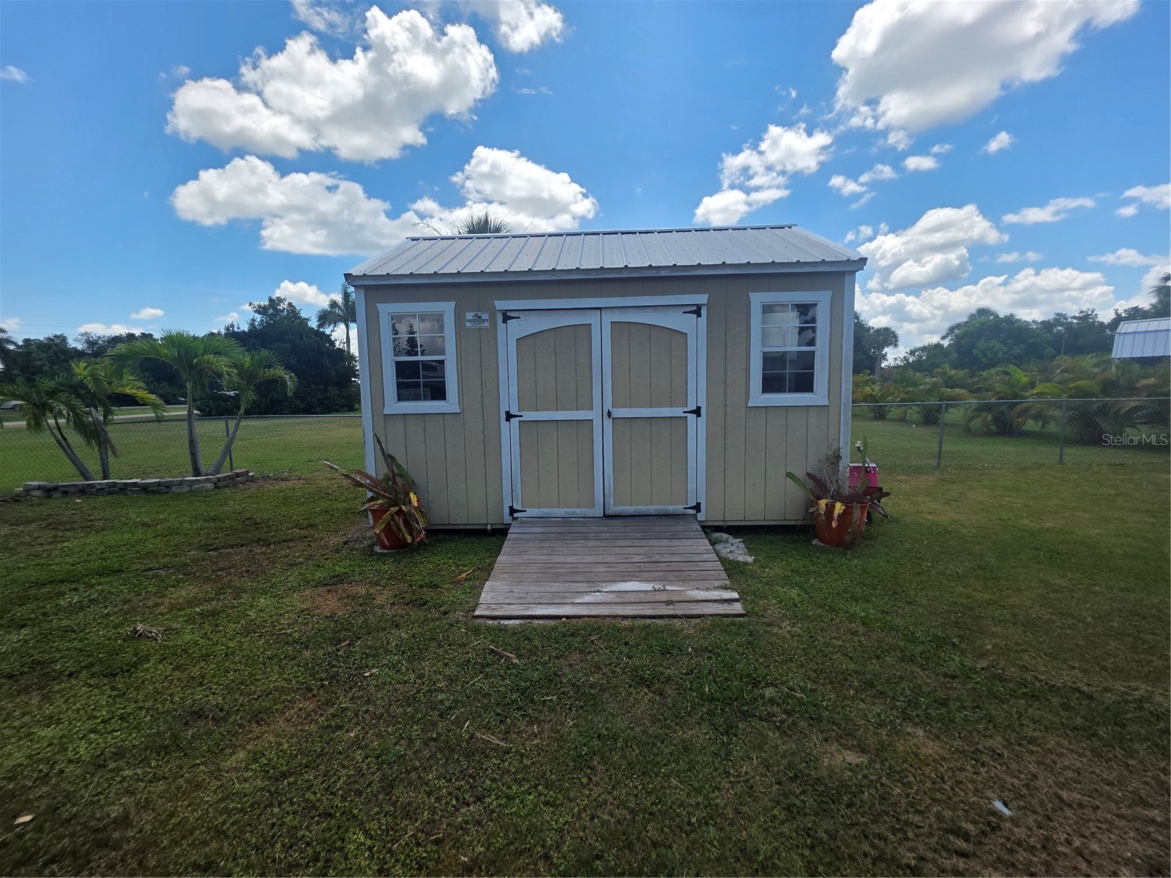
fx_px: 440
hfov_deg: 106.2
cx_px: 586
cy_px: 439
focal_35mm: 13
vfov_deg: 89.9
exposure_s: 1/1723
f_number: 1.9
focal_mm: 2.2
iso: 40
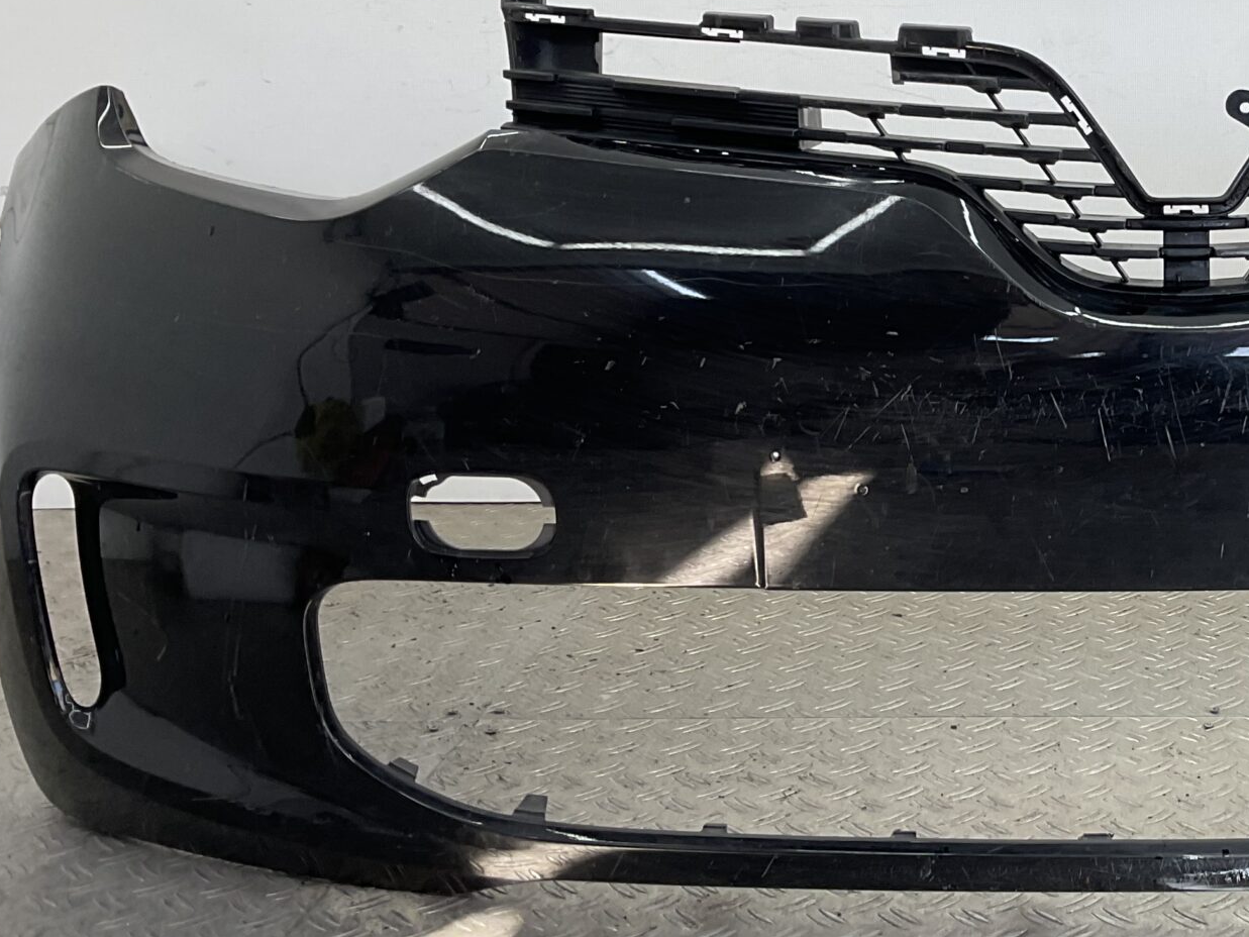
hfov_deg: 30.2
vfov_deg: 24.3
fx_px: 2165
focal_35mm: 60
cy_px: 324
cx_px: 1213
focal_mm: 3
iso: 16
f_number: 1.8
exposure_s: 1/126
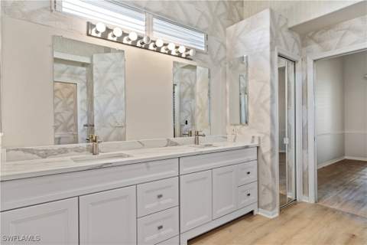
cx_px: 184
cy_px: 122
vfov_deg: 64.6
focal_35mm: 19
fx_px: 194
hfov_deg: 86.9
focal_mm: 19
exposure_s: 1
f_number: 8
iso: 100
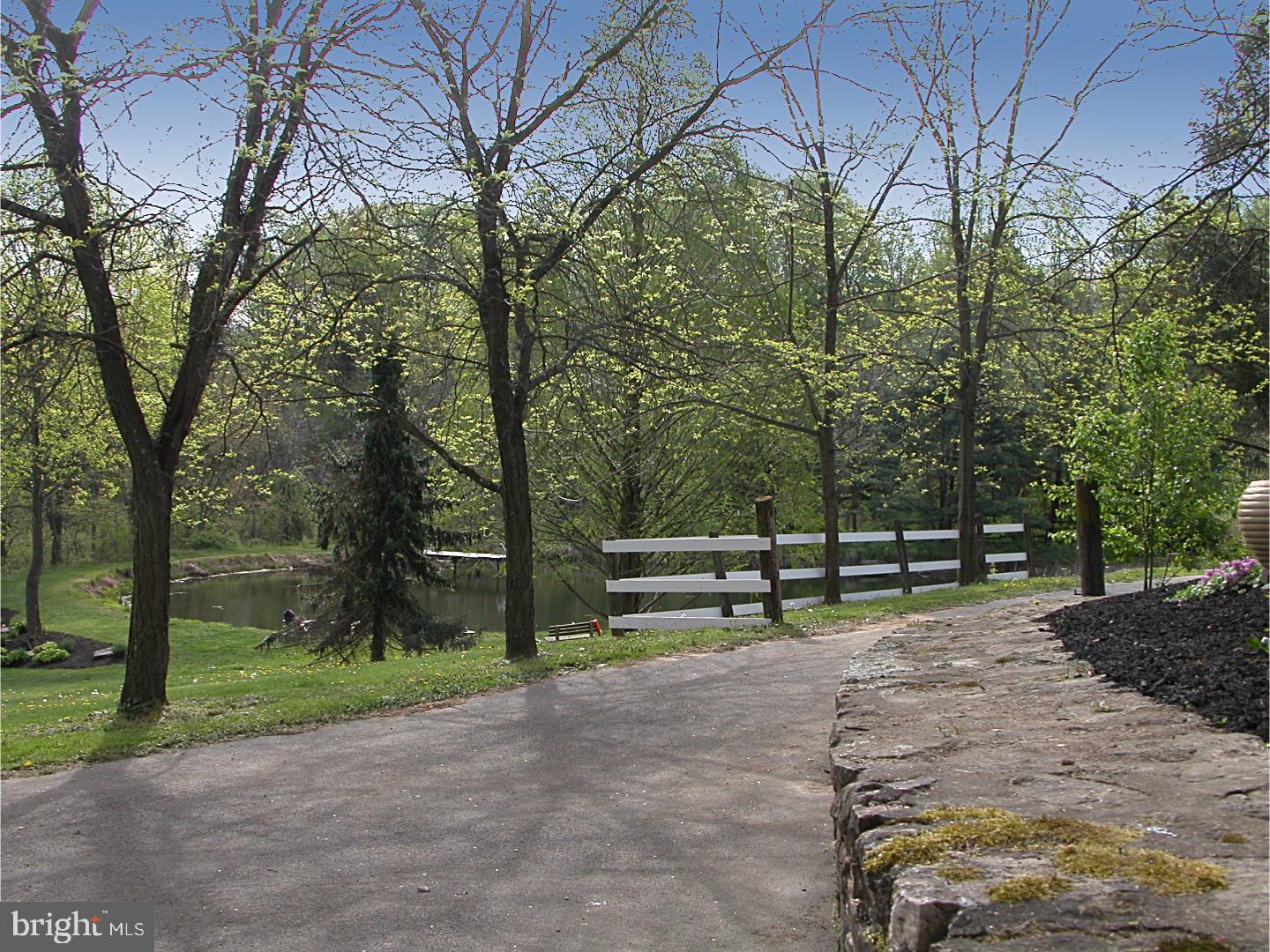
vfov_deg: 29.1
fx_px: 1834
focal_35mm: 50
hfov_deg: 38.2
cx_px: 635
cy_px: 476
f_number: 5.4
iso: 100
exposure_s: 1/180
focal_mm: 12.7
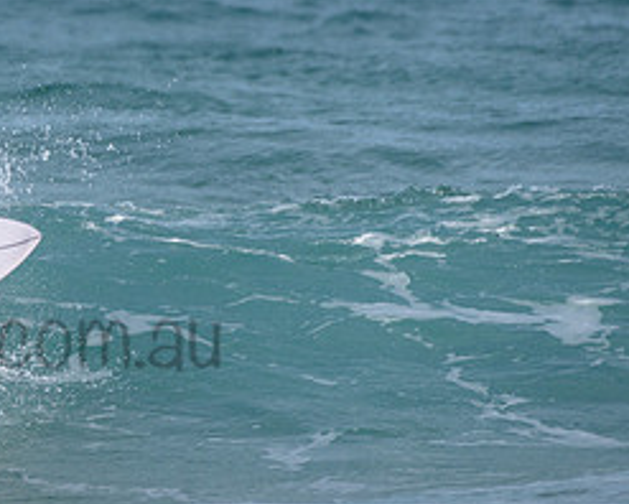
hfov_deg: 1.4
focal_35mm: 1348
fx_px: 25114
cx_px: -215
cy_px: 198
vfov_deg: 1.2
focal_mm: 500
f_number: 5.6
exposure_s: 1/2000
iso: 160
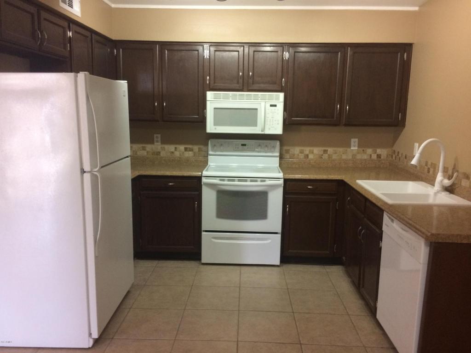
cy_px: 176
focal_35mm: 29
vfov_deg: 48.2
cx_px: 236
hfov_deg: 61.7
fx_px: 395
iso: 200
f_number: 2.2
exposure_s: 1/30
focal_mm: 4.15
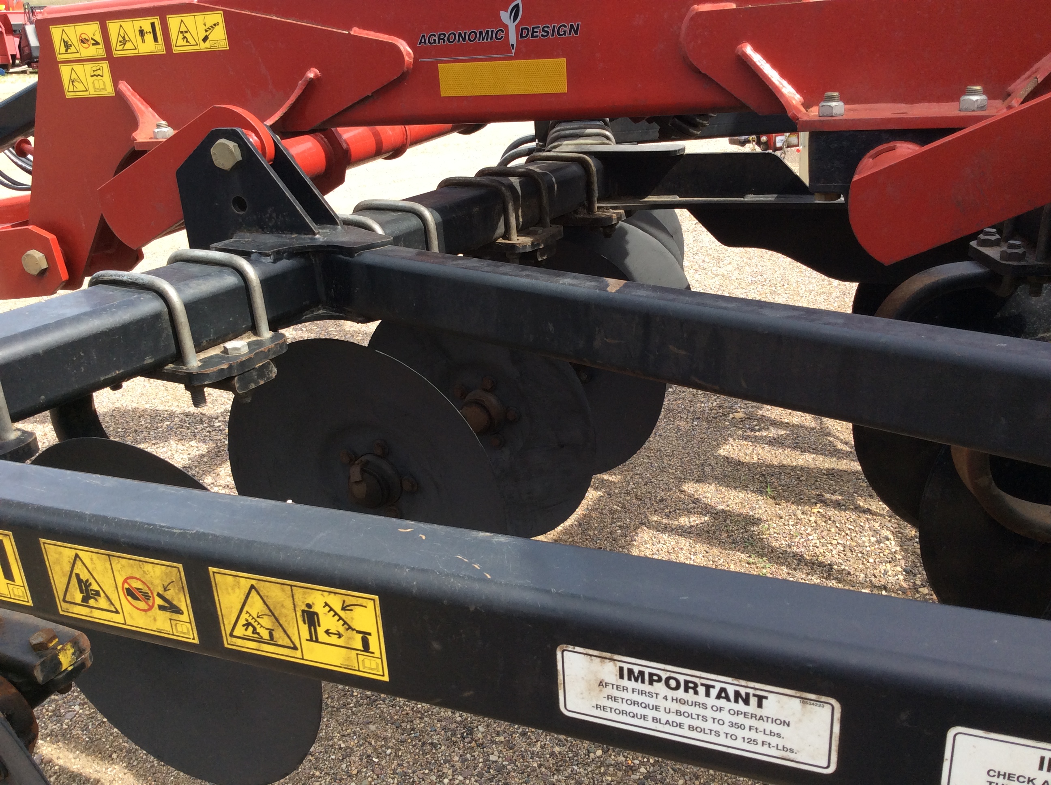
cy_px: 392
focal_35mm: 32
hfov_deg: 56.9
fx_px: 970
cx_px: 526
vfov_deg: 44.1
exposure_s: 1/417
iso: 32
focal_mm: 3.3
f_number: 2.4
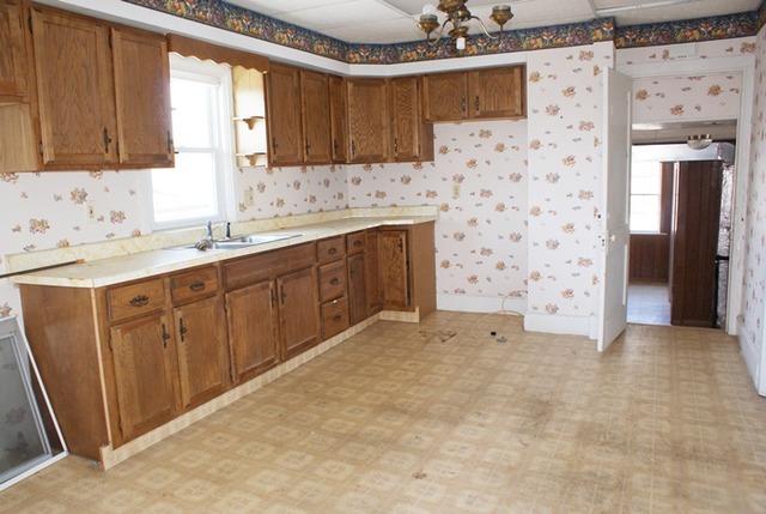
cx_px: 383
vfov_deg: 48.1
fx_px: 575
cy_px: 257
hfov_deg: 67.3
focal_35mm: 27
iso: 400
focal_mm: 18
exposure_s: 1/60
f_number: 5.6
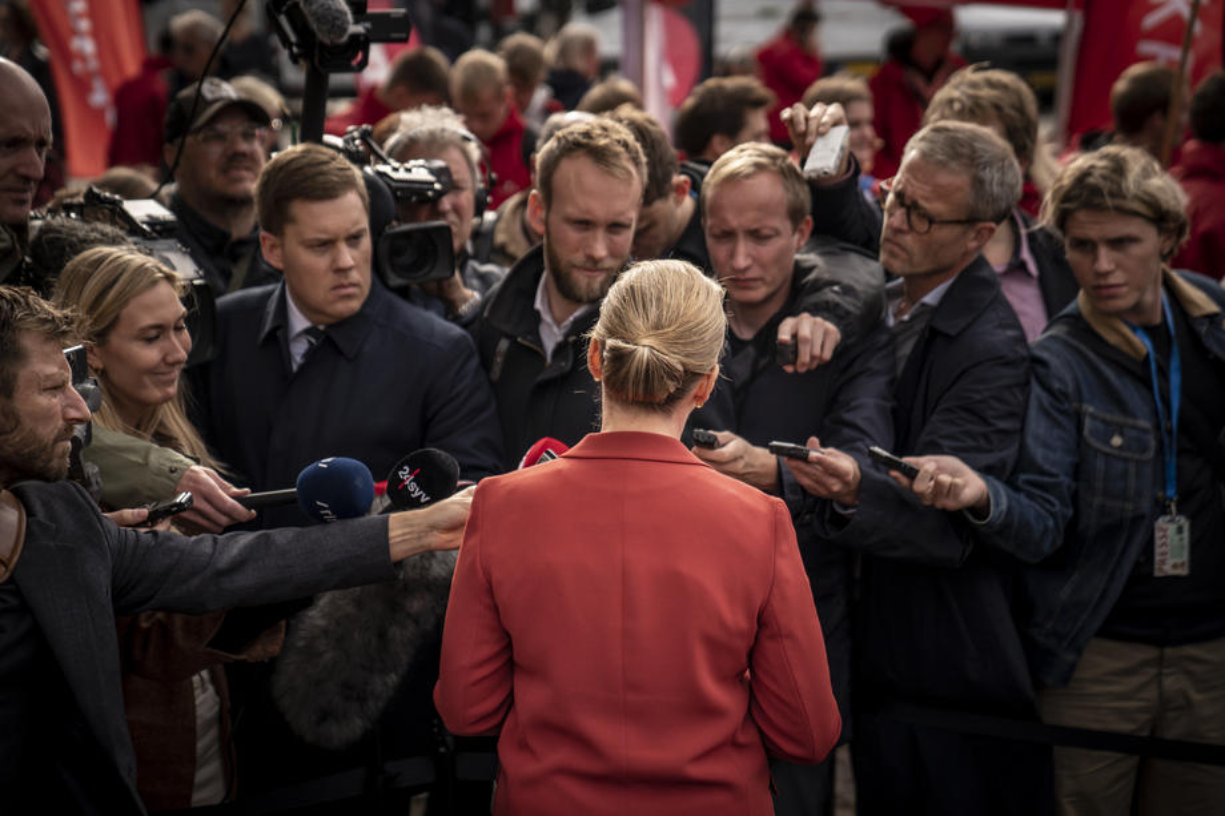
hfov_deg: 28.8
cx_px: 612
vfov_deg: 19.4
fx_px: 2381
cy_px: 408
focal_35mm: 70
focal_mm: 70
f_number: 2.8
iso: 500
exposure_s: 1/3200
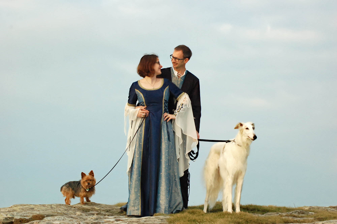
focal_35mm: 105
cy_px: 112
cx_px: 168
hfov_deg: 19.5
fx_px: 982
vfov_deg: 13.0
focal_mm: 70
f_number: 8
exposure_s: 1/1000
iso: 1600
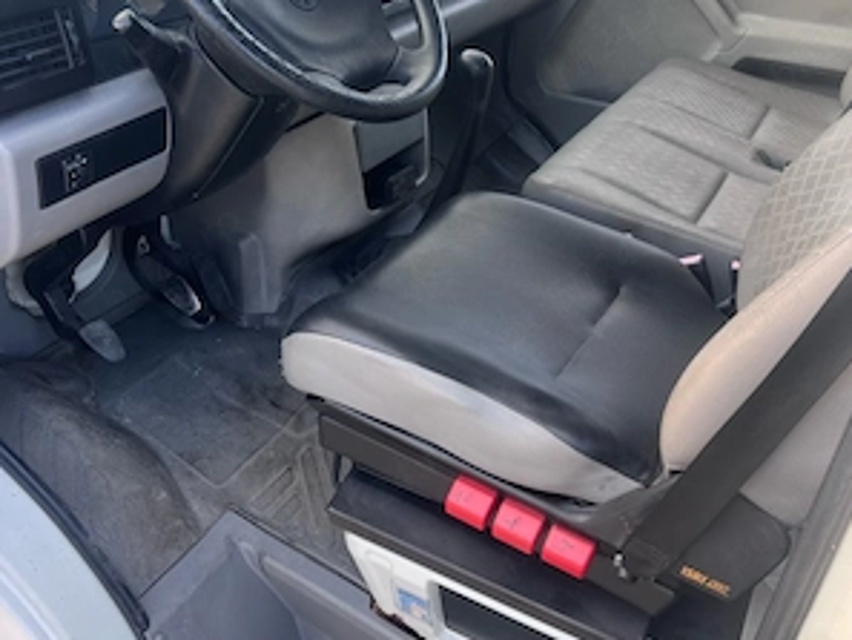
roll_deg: -4.1
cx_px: 427
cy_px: 313
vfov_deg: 40.7
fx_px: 862
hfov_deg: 52.6
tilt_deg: -32.6
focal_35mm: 35
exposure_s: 1/121
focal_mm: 5.7
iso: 40
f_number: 1.5
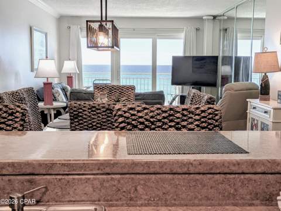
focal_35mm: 25
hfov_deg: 69.4
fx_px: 203
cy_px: 106
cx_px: 140
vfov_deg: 54.9
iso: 39
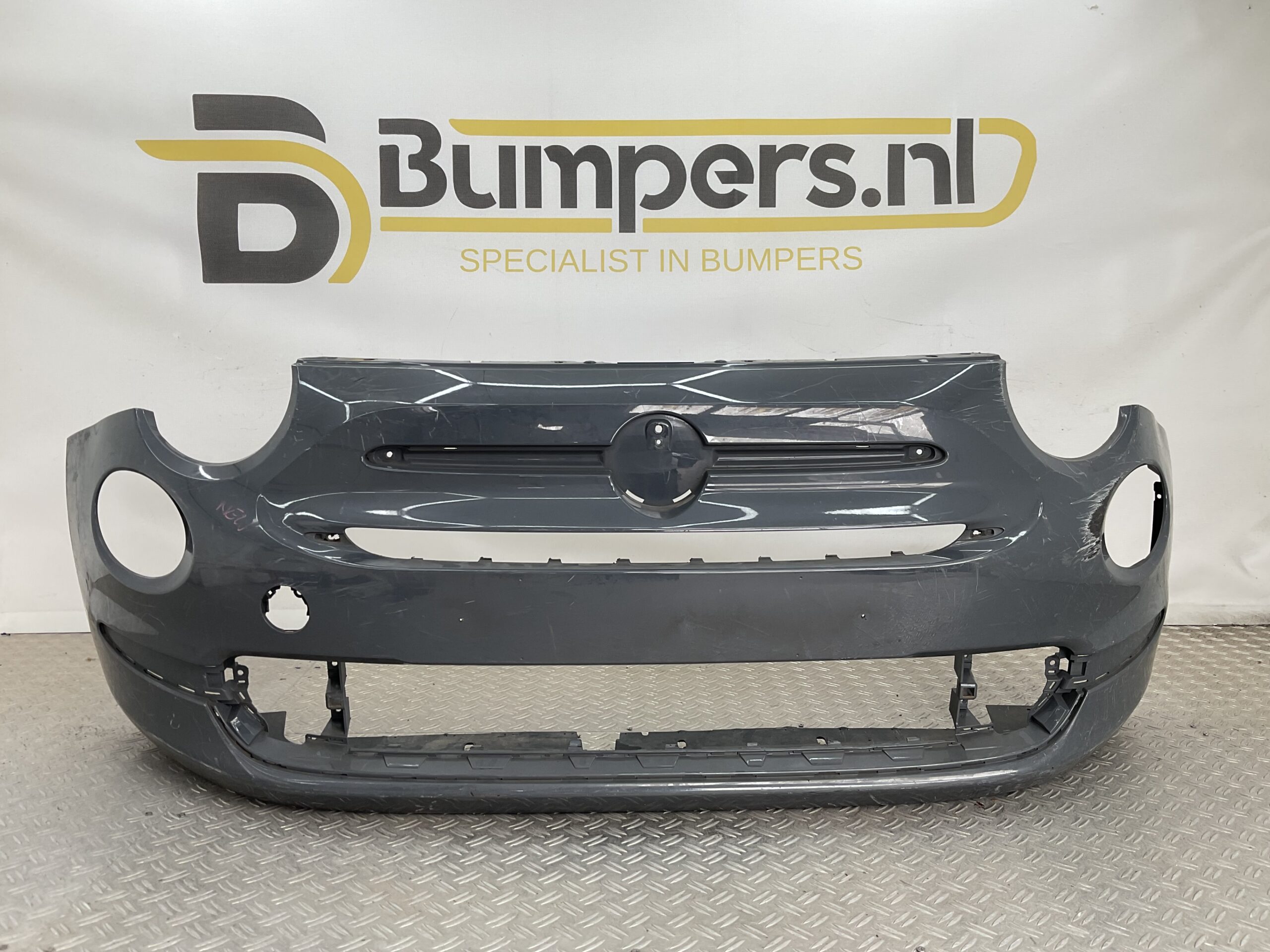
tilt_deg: -6.4
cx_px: 635
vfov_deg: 48.2
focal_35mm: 29
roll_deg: -1.4
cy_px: 476
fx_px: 1064
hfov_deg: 61.7
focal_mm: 3
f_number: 1.8
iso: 16
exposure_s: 1/139
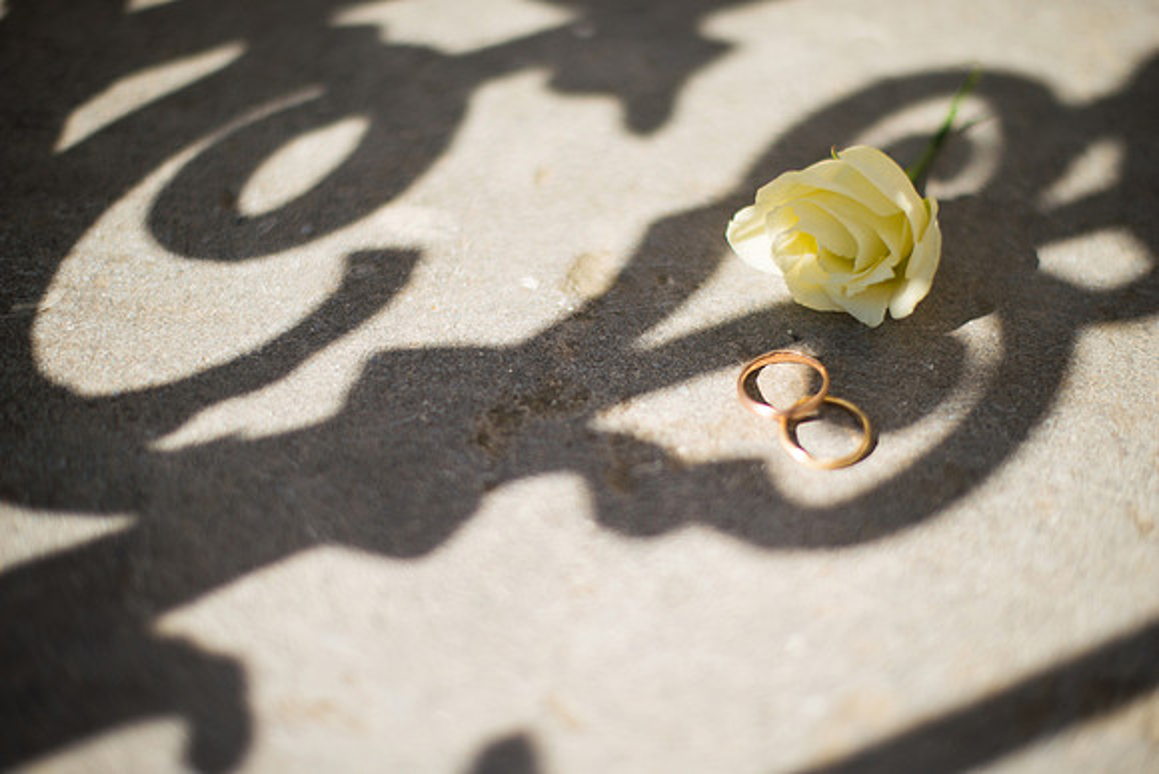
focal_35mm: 50
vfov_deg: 27.0
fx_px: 1610
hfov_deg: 39.6
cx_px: 580
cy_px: 387
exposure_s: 1/6400
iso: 100
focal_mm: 50
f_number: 1.4
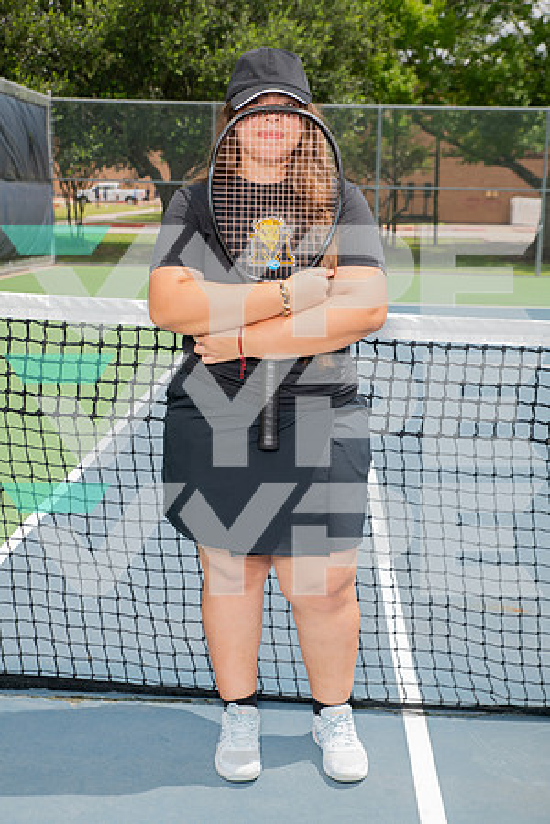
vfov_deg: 39.6
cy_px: 412
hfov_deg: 27.0
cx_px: 275
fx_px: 1146
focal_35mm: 50
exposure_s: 1/250
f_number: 6.3
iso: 100
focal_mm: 50
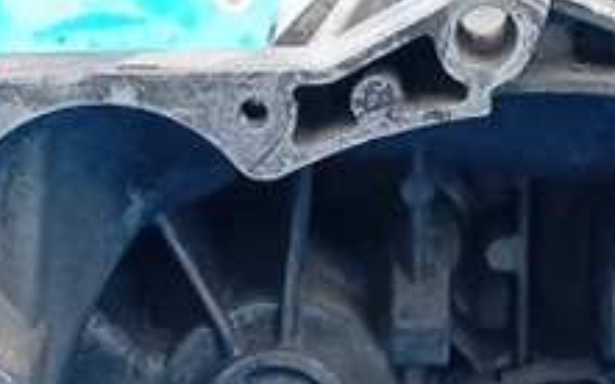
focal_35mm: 159
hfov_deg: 13.1
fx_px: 2664
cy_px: 618
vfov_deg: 8.0
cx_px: 408
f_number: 1.8
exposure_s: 1/100
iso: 89
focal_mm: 3.96
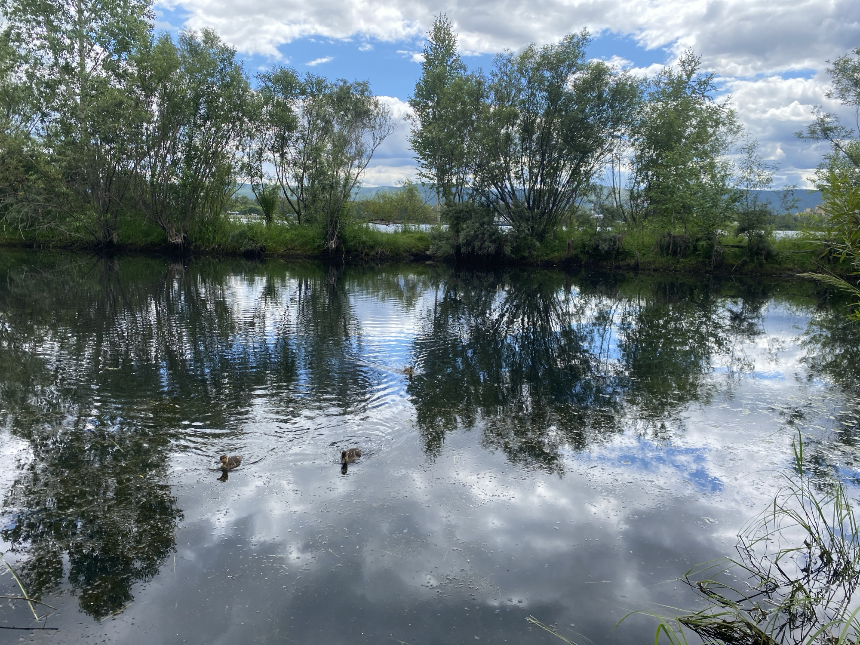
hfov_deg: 67.3
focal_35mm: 26
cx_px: 430
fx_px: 646
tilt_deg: -8.9
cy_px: 322
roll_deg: -1.3
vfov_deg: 53.1
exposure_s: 1/1218
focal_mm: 4.25
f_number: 1.8
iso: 32
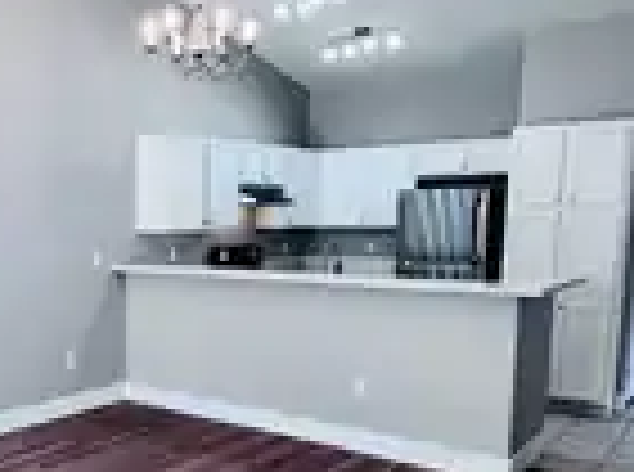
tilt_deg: -9.2
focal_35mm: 37
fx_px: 676
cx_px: 130
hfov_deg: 47.6
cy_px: 324
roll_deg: +0.0
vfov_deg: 38.0
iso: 100
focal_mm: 1.57
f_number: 1.8
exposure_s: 1/120
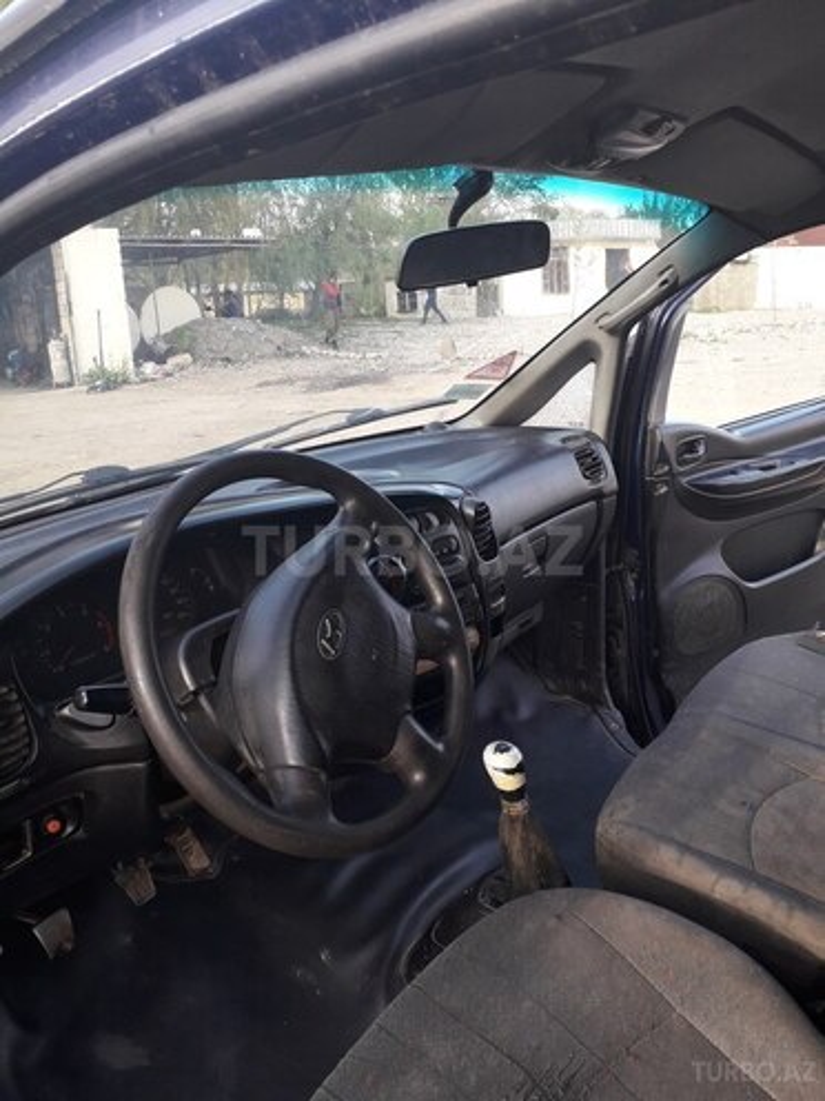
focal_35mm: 27
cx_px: 412
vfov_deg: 65.3
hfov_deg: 51.4
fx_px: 858
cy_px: 550
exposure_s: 1/104
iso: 40
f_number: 1.9
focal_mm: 3.6
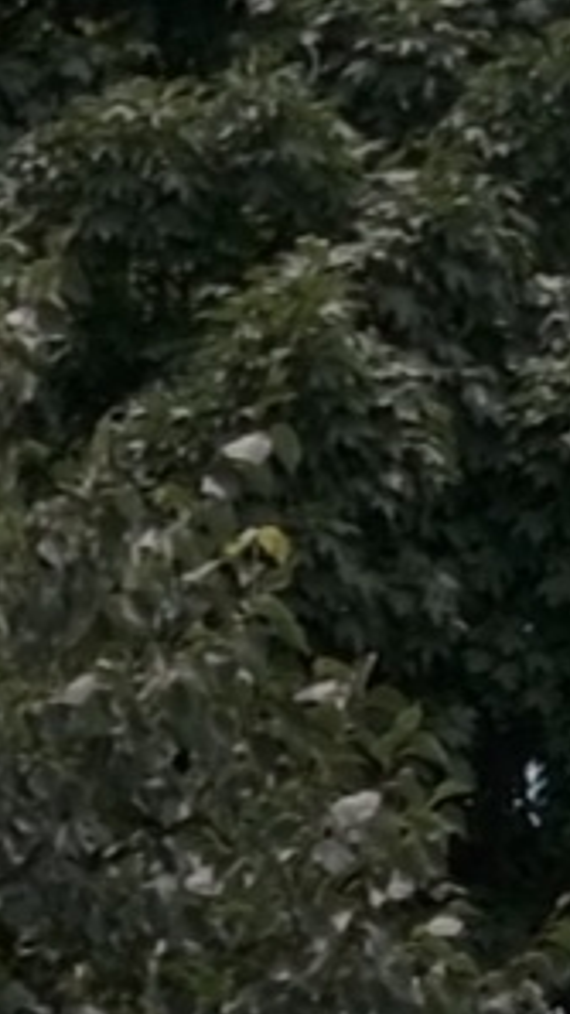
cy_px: 3028
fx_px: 5967
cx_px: 22
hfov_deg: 5.5
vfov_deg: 8.3
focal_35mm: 222
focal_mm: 23
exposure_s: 1/400
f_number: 5.6
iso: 125
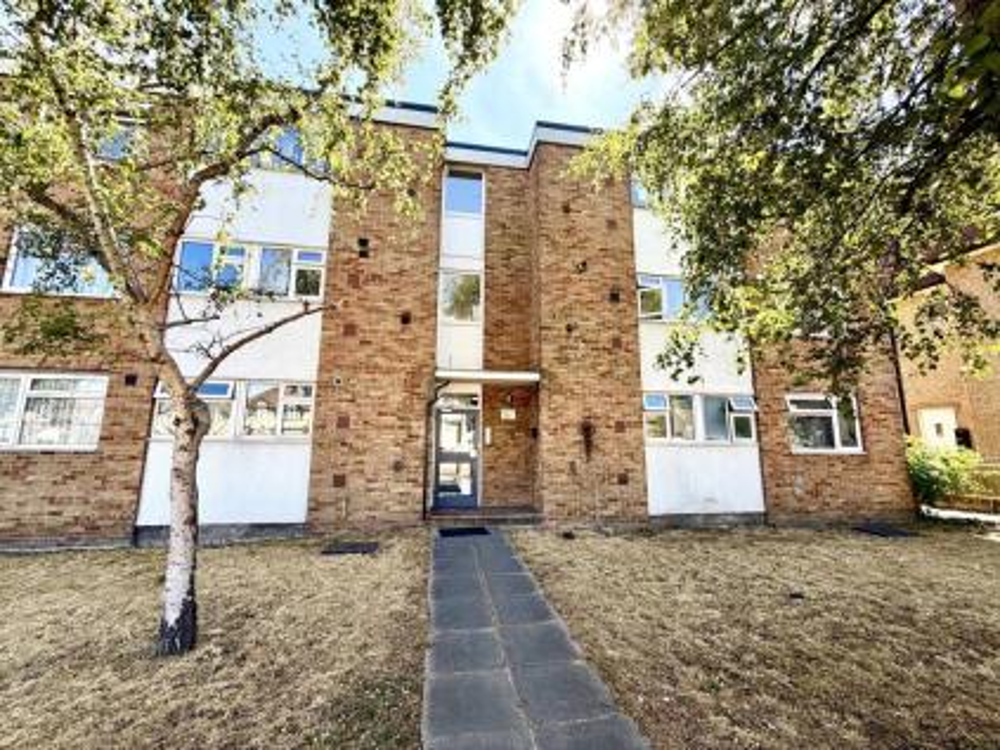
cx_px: 500
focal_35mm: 14
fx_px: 404
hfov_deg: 102.1
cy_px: 375
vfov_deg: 85.6
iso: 50
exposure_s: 1/264
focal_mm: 2.22
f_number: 2.2
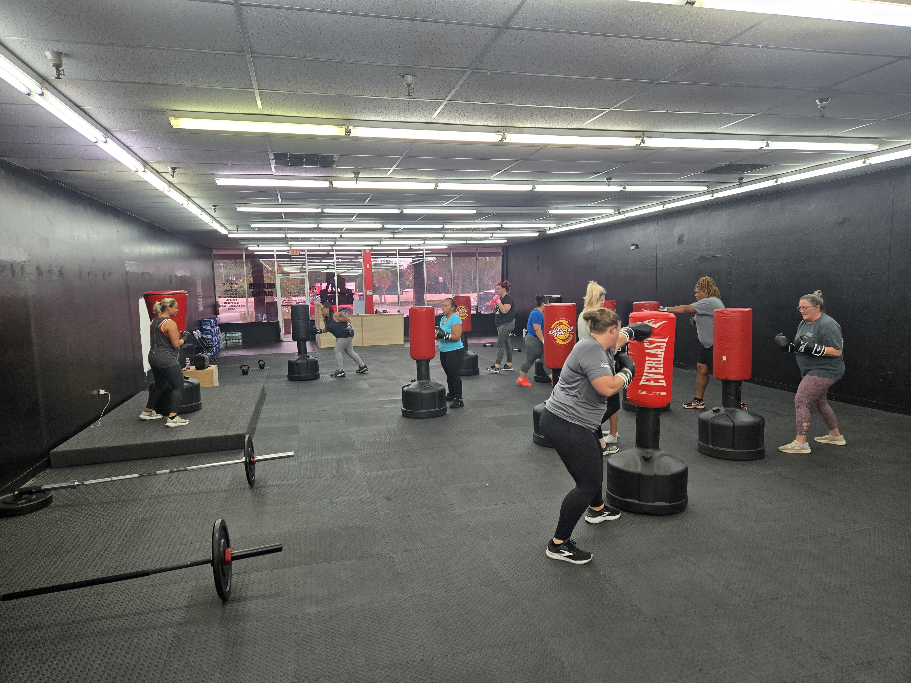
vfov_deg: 58.9
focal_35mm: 23
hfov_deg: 73.9
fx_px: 605
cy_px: 342
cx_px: 456
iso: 100
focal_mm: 5.4
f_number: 1.8
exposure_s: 1/120
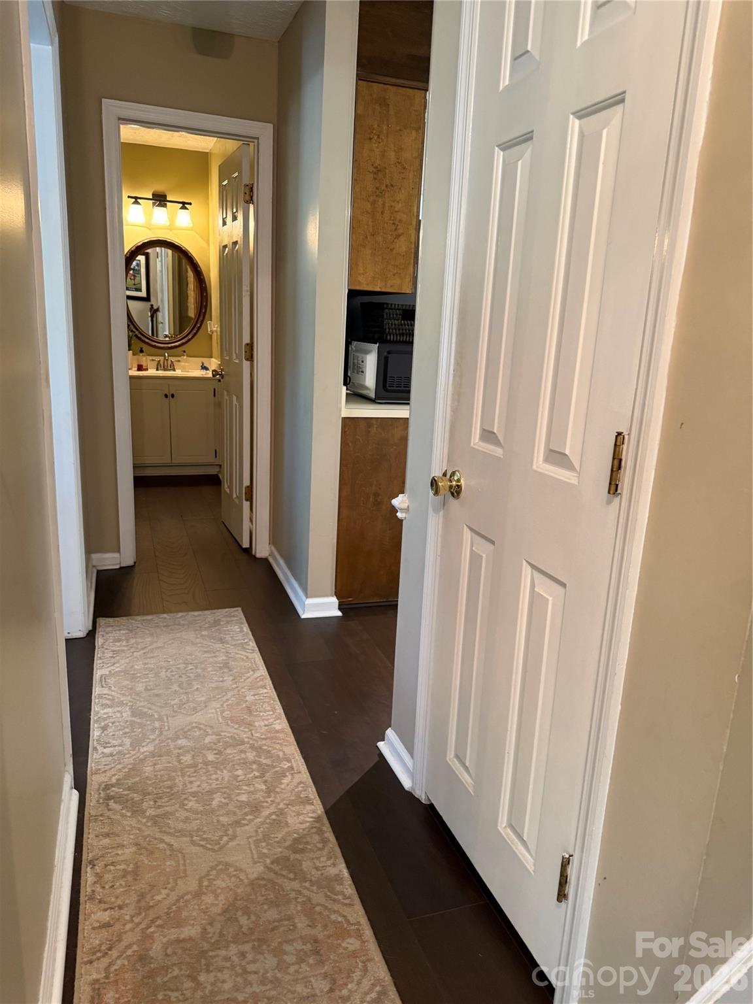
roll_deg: -2.8
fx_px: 696
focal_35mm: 24
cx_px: 376
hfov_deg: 56.8
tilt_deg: -13.2
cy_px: 502
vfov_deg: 71.6
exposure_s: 1/60
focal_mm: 6.76
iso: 400
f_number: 1.78
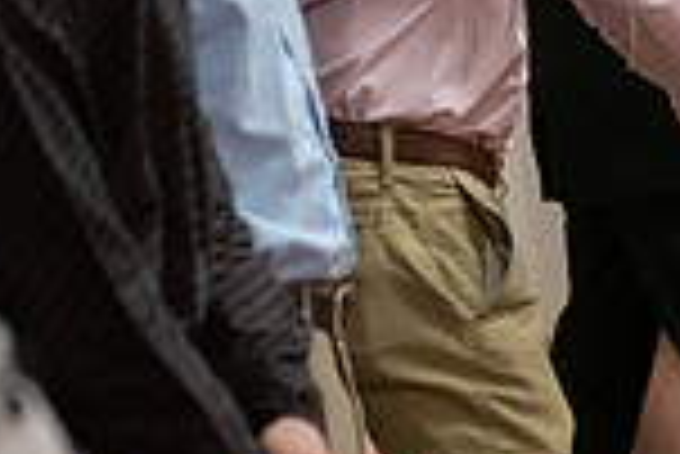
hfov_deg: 7.6
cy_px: -83
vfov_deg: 5.1
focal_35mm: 269
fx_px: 5086
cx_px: 585
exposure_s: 1/200
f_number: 3.2
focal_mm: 70
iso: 2500
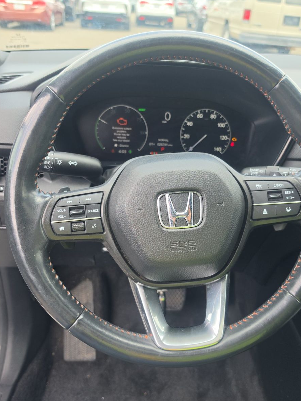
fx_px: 359
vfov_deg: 58.4
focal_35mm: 31
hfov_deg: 45.4
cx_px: 164
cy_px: 199
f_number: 1.4
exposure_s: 1/119
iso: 11
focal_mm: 6.5
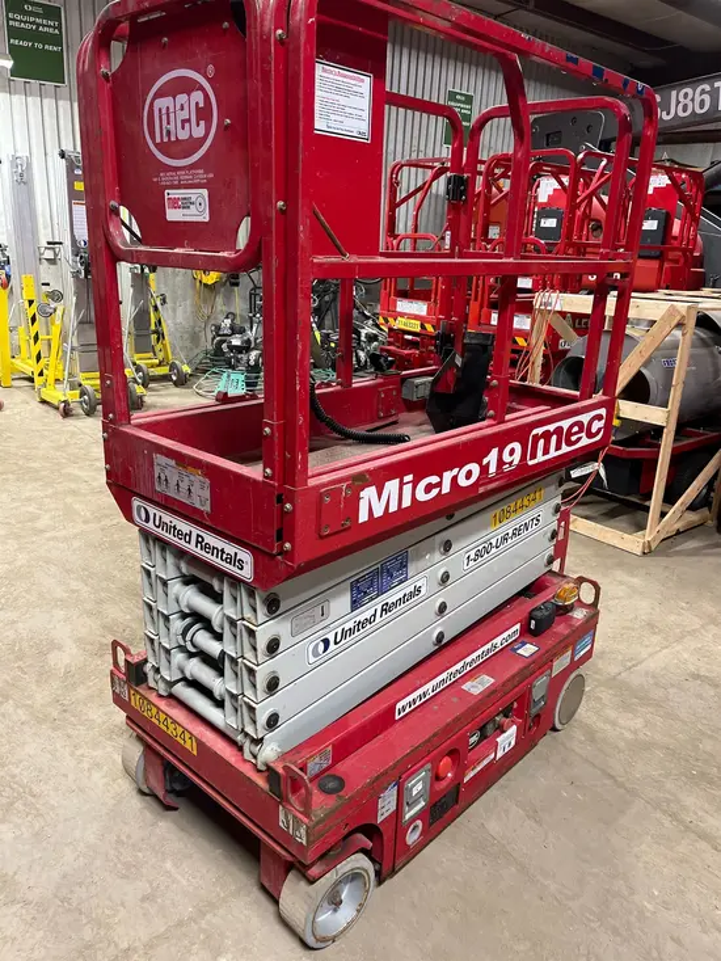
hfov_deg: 53.1
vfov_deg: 67.3
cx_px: 360
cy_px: 480
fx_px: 722
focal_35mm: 26
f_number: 1.6
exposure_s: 1/60
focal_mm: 5.1
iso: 320
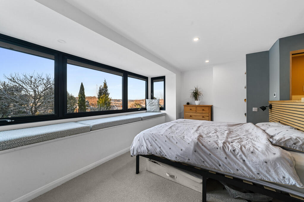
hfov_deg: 104.3
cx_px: 152
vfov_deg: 81.1
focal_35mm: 14
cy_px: 101
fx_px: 118
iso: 400
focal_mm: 14
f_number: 8
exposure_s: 1/8
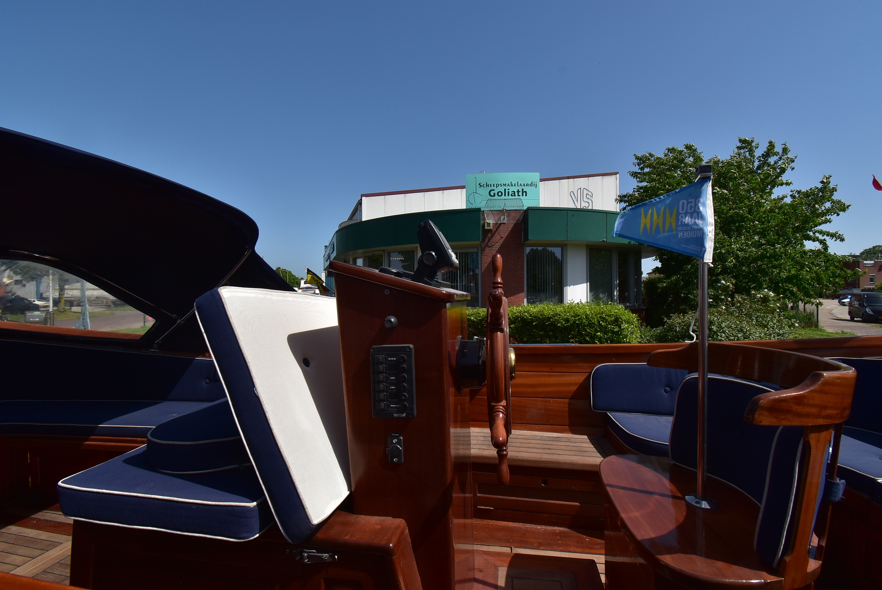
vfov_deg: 77.4
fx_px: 368
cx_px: 441
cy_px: 295
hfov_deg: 100.3
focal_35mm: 15
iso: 250
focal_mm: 10
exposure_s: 1/500
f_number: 11
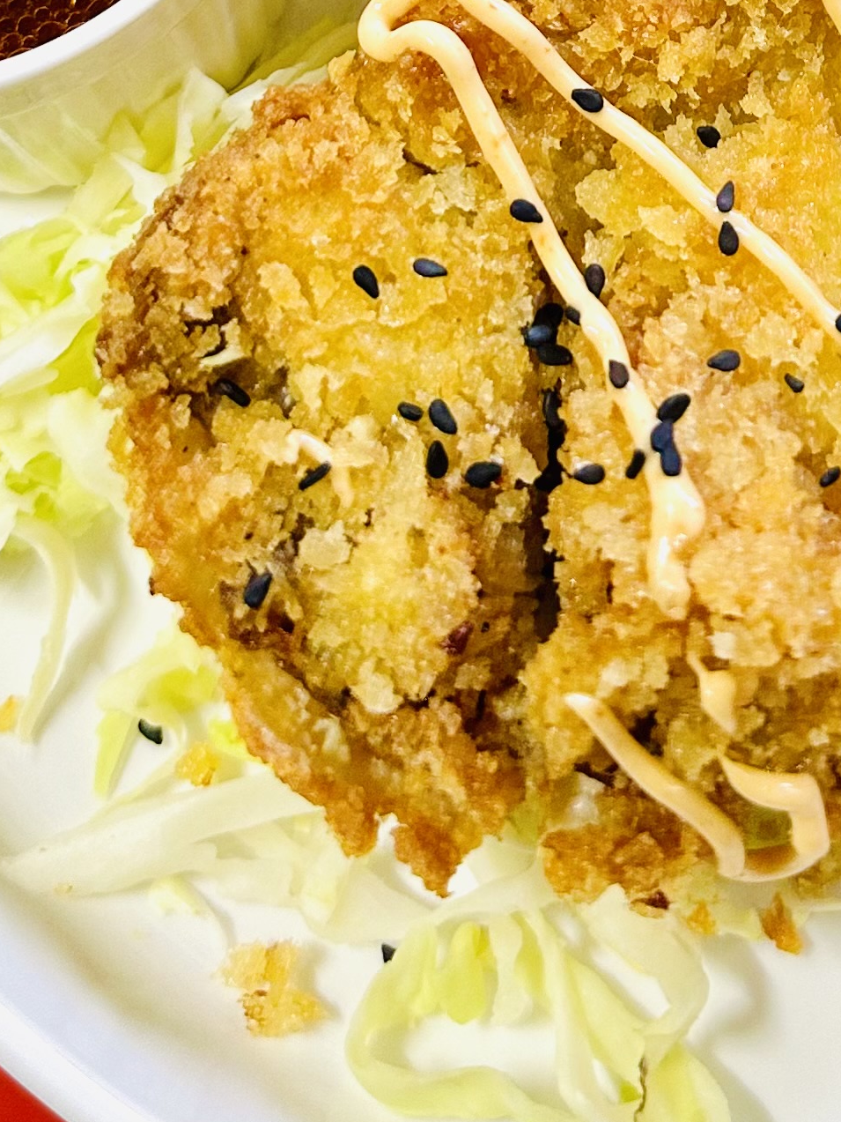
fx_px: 2461
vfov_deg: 22.4
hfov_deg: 19.1
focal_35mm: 76
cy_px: -409
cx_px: 750
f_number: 1.78
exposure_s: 1/60
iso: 125
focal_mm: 6.86
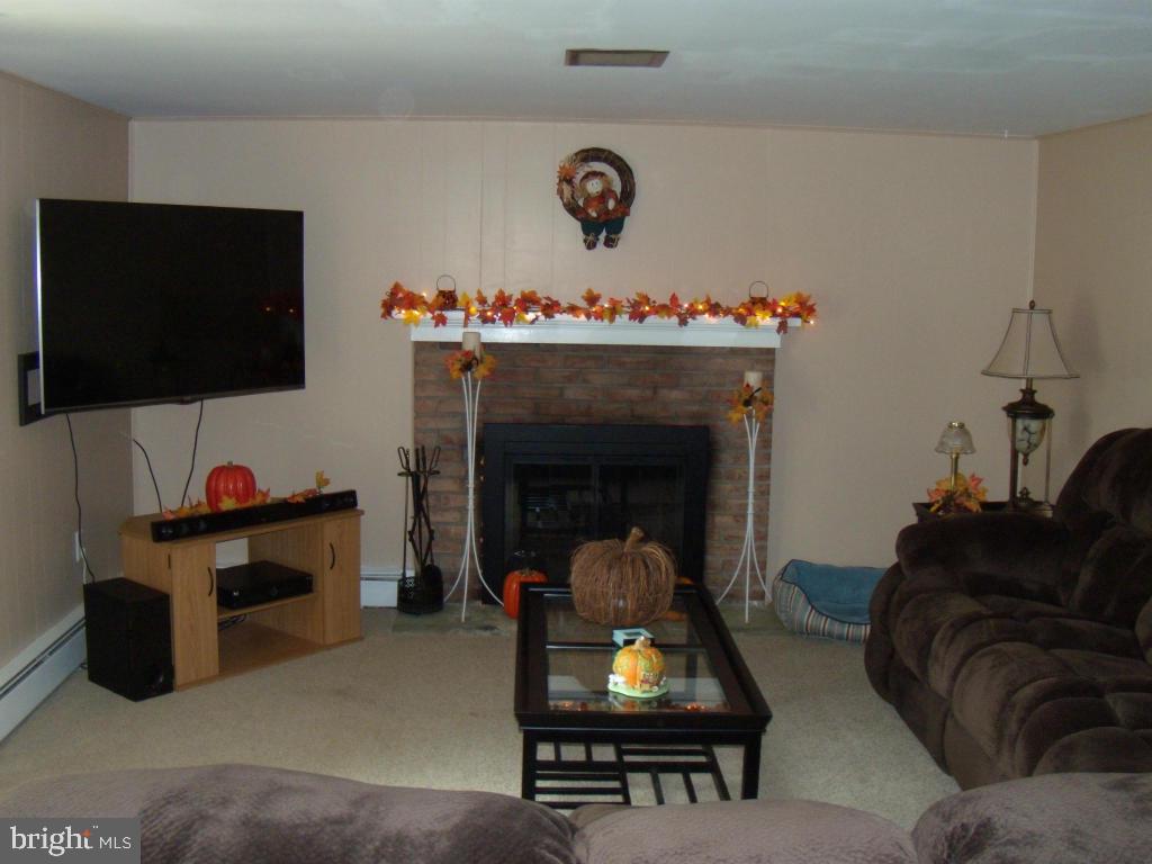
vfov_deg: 39.7
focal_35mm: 36
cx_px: 576
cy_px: 432
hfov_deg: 51.4
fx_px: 1198
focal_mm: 6.4
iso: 250
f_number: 3.6
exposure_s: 1/30
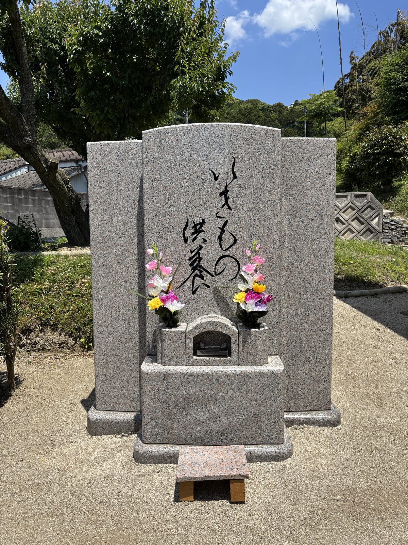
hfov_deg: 53.1
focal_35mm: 26
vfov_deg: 67.3
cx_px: 204
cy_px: 272
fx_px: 409
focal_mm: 5.96
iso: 50
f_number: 1.6
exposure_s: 1/3788
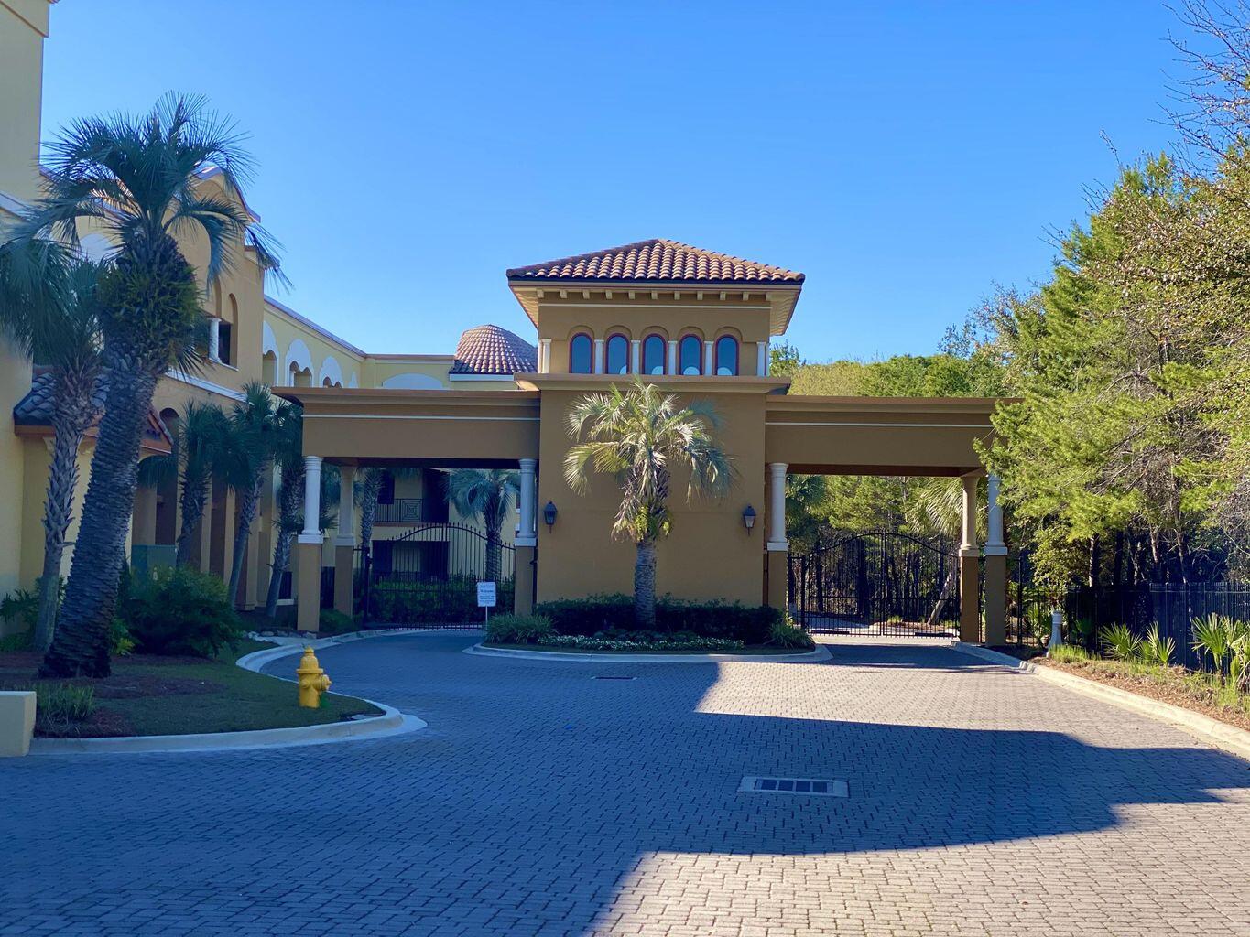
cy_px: 468
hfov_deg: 36.8
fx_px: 1878
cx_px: 625
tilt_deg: +3.5
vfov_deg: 28.0
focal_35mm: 52
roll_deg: -1.0
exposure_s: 1/1043
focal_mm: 6
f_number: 2
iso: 20
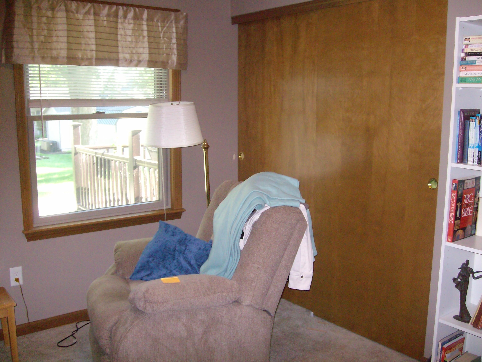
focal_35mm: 35
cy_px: 181
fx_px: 487
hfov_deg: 52.6
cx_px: 241
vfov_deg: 40.7
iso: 320
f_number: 2.8
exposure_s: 1/40
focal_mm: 5.8
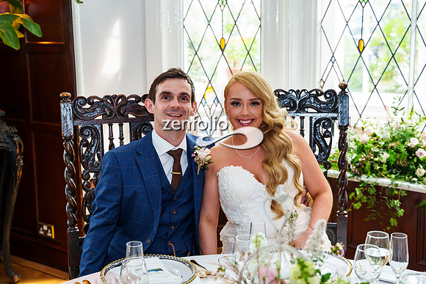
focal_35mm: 54
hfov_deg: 36.6
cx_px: 212
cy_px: 123
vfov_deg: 24.9
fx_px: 644
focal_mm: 48
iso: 800
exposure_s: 1/250
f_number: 3.5
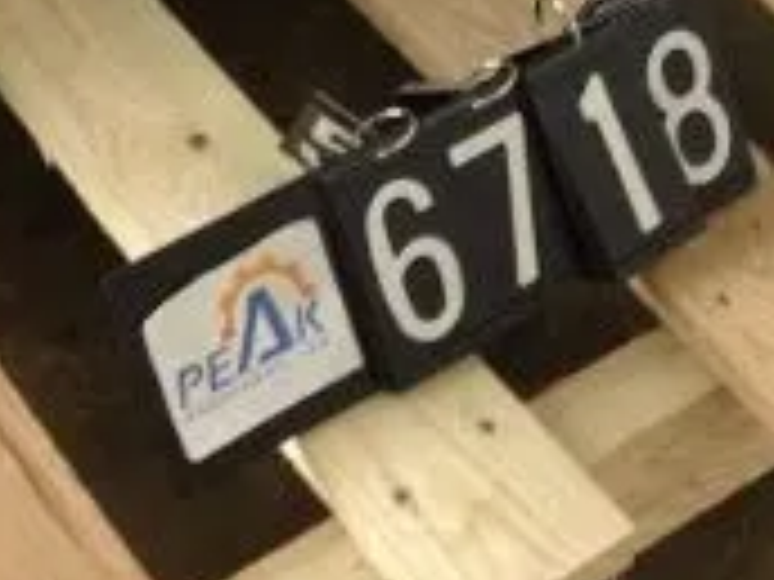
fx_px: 2907
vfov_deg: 10.9
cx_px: 274
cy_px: -328
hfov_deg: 15.1
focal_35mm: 130
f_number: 2.4
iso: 200
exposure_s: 1/20
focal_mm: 4.28
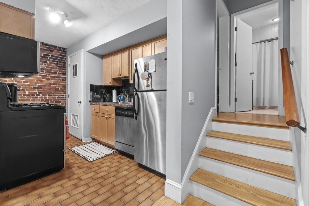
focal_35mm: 16
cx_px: 154
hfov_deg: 96.7
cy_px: 103
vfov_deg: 73.8
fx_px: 137
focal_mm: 16
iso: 320
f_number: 9
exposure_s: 3.2
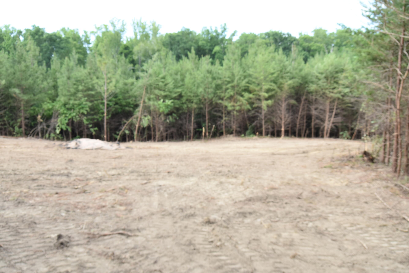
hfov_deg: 51.9
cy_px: 137
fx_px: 420
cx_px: 195
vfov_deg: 36.0
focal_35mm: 37
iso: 360
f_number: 8
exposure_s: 1/250
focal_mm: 22
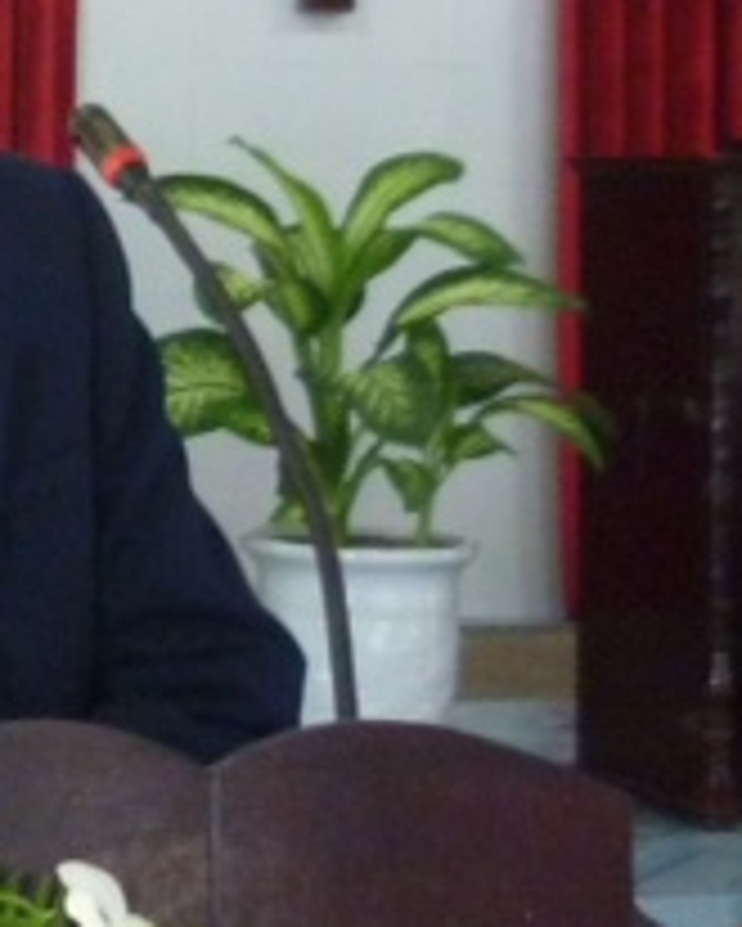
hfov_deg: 14.8
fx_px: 2743
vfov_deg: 18.7
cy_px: 14
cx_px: -198
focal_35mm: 100
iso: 400
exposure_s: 1/30
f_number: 2.8
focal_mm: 5.5
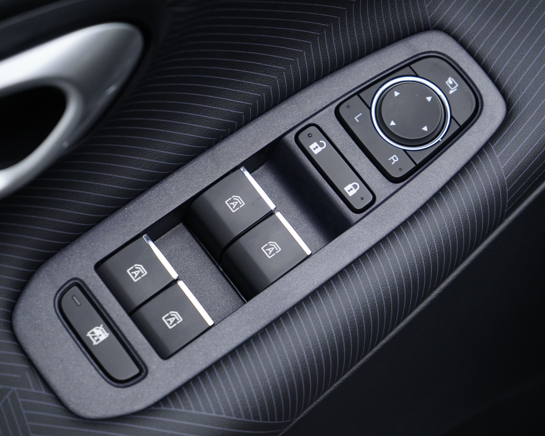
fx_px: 1274
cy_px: 218
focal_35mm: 79
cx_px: 291
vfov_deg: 19.4
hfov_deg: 24.1
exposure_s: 1/250
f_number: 5.6
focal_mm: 70
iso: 2500
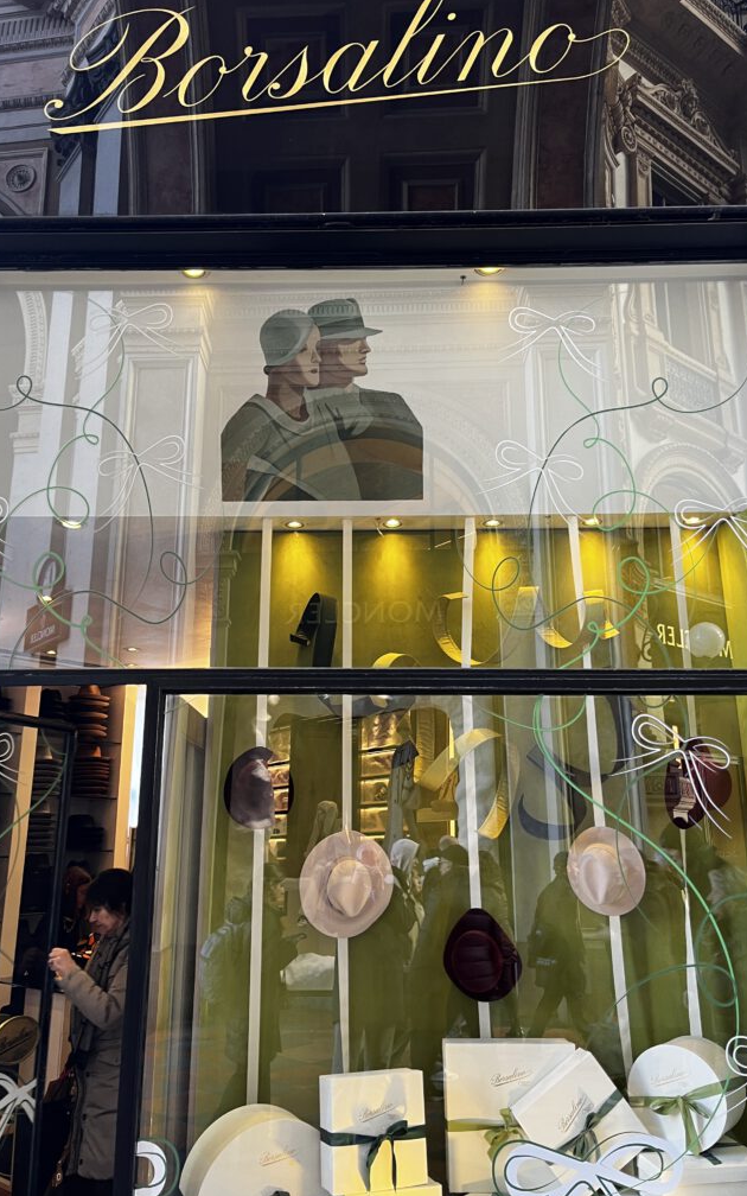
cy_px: 600
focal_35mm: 28
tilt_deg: +14.5
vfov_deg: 66.5
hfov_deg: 44.5
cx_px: 346
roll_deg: +1.3
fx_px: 912
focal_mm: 5.1
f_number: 1.6
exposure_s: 1/50
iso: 80
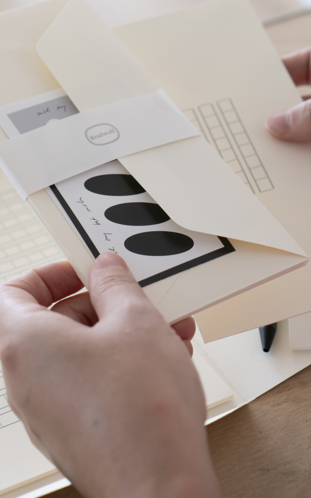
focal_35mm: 99
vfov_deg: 21.0
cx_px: 103
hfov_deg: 13.2
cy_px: 193
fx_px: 1343
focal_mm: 70
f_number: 5.6
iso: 2000
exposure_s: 1/100
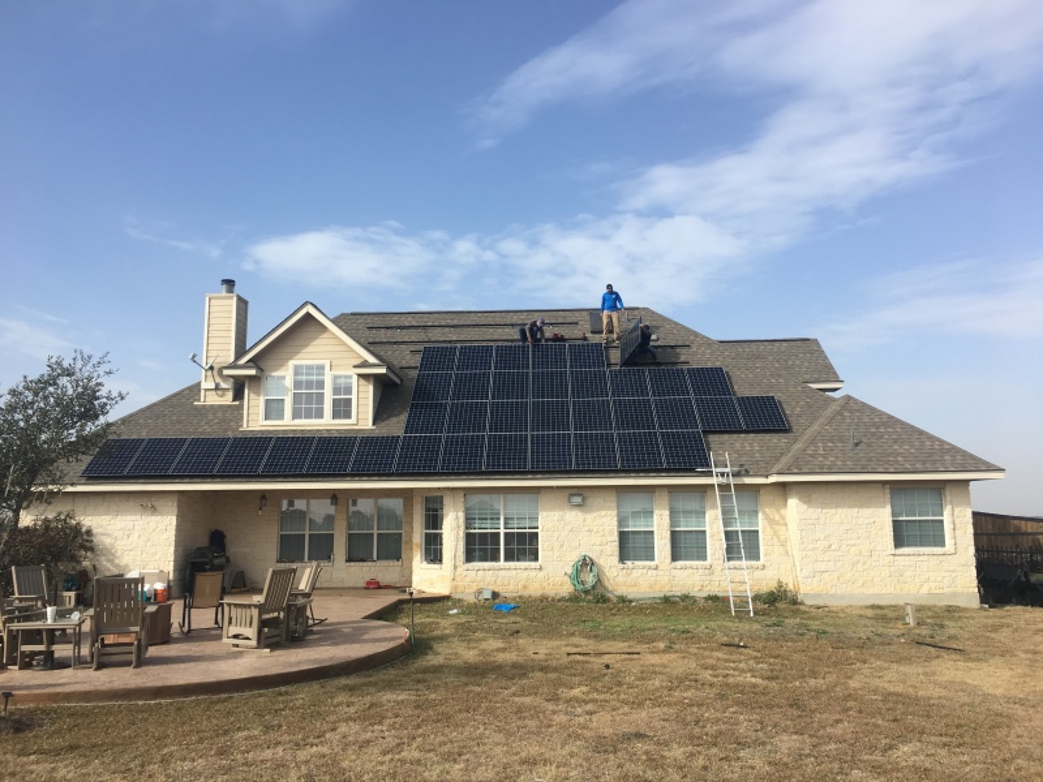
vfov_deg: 48.2
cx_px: 522
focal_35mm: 29
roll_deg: +0.9
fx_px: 874
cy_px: 391
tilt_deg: +8.7
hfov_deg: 61.7
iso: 25
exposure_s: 1/986
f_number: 2.2
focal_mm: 4.15
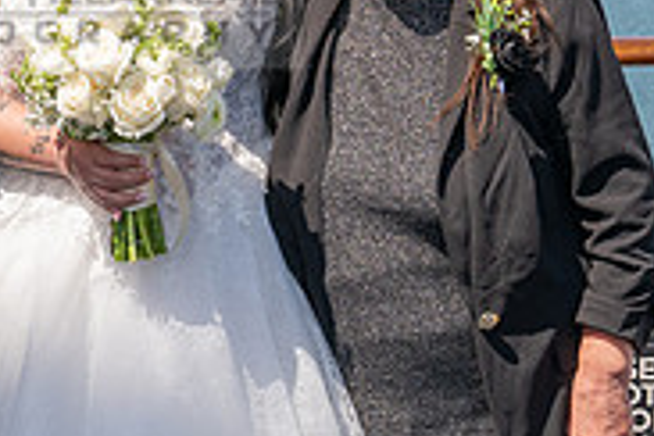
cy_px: -16
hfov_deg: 12.5
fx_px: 2943
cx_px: 0
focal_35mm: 162
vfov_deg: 8.4
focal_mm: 51
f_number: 11
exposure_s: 1/200
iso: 200
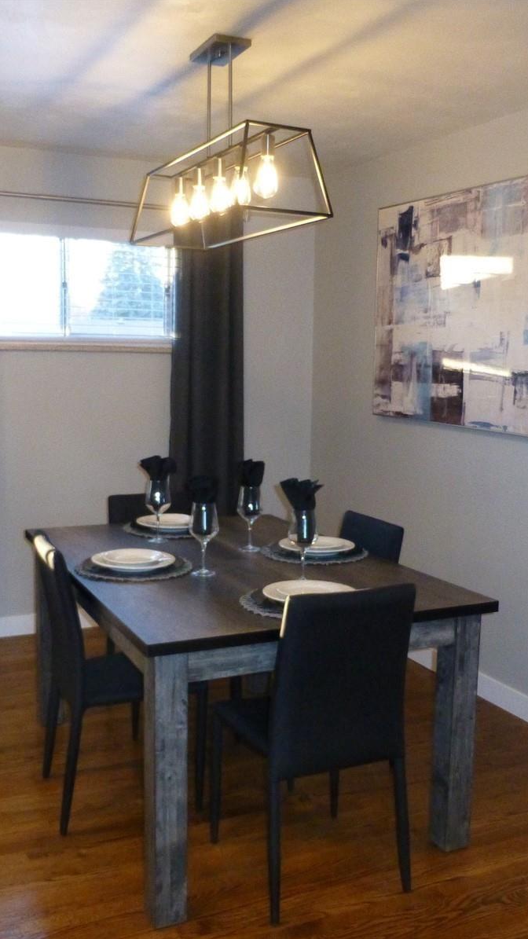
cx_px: 263
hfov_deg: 33.7
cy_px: 469
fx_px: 871
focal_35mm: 35
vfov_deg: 56.6
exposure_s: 1/60
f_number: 3.3
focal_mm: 4.3
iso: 640
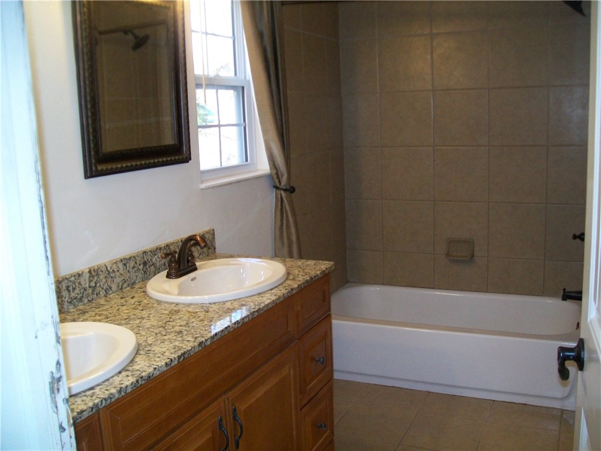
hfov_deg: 54.0
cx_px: 300
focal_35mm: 34
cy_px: 226
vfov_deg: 41.8
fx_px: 590
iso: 160
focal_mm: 6.1
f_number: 2.7
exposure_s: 1/60
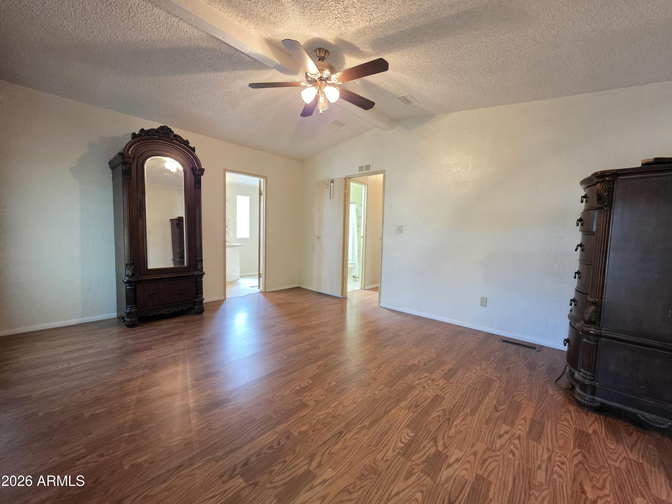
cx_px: 336
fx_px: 252
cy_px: 252
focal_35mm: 13
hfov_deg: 106.2
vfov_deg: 89.9
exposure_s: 1/60
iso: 1000
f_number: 1.9
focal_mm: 2.2
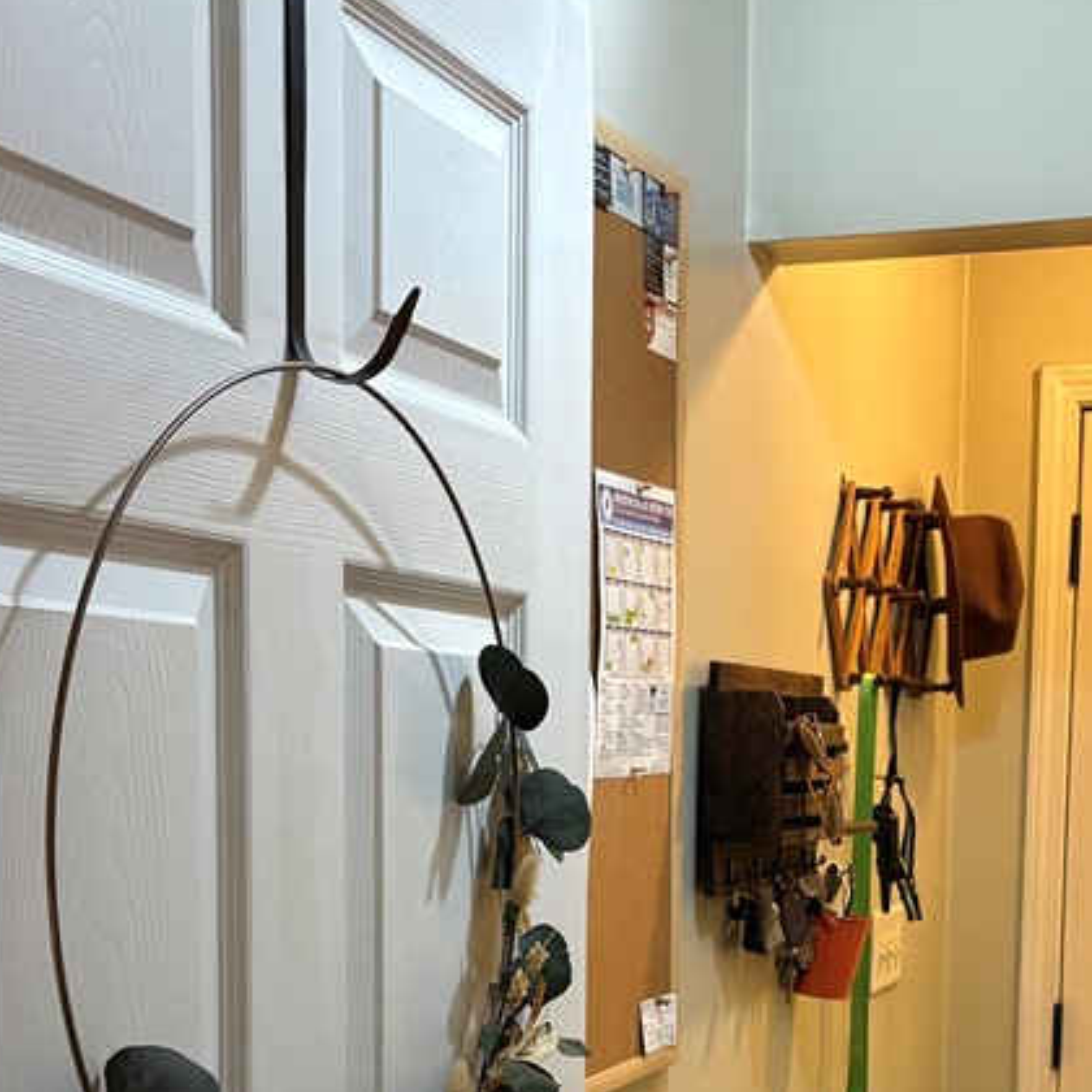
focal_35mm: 56
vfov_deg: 29.4
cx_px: 647
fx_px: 1999
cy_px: 962
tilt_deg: -6.0
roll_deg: -0.5
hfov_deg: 30.5
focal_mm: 5.96
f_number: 1.6
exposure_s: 1/60
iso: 200
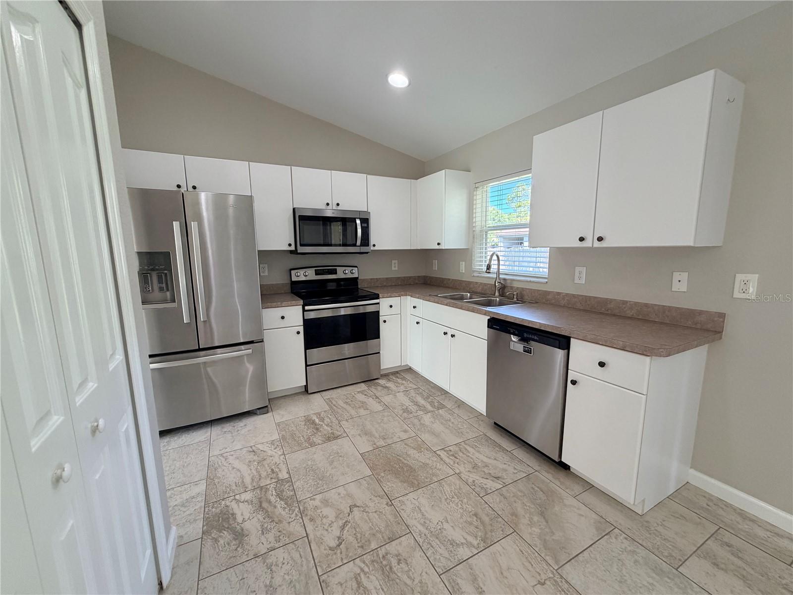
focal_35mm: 14
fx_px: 321
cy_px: 298
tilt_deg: -8.0
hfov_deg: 102.1
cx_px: 396
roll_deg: +1.6
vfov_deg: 85.7
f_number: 2.2
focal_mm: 2.22
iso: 200
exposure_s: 1/120
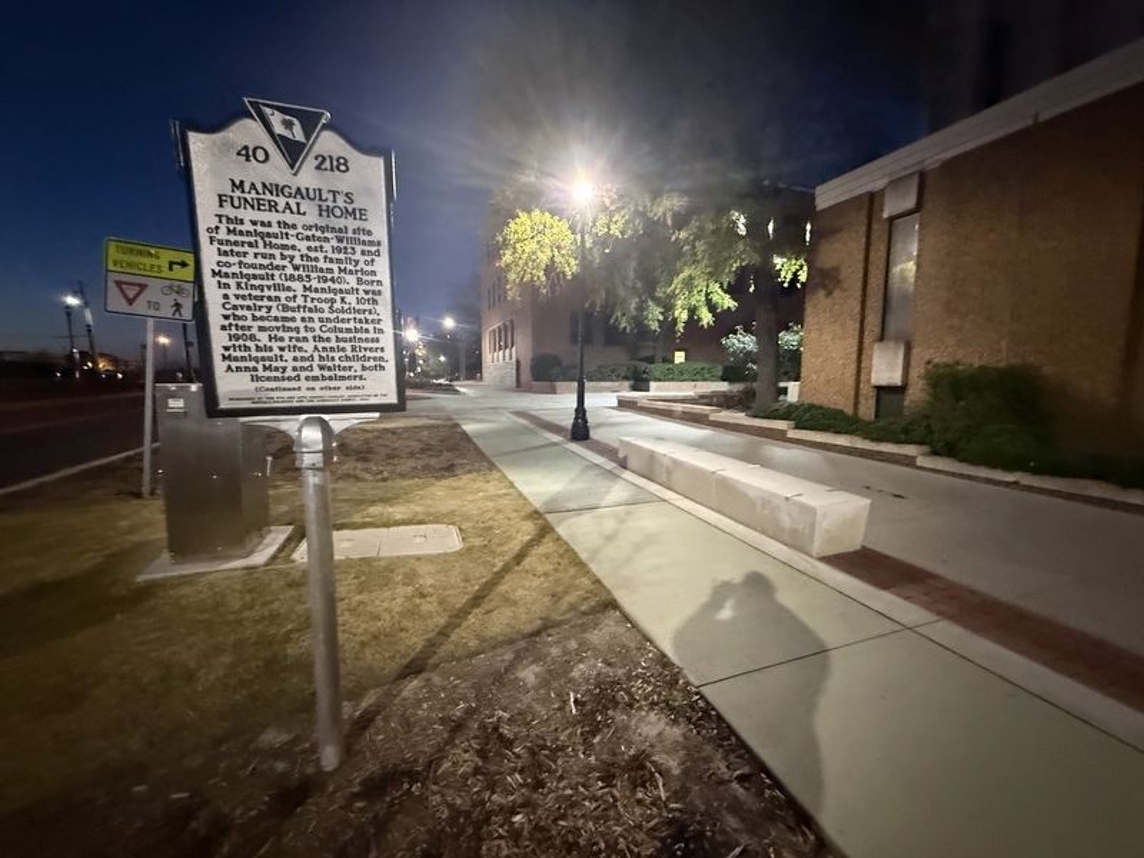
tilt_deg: -4.0
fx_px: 463
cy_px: 429
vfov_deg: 85.7
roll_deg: -1.3
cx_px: 572
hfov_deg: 102.1
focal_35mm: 14
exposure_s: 1/30
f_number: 2.2
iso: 1250
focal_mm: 2.22
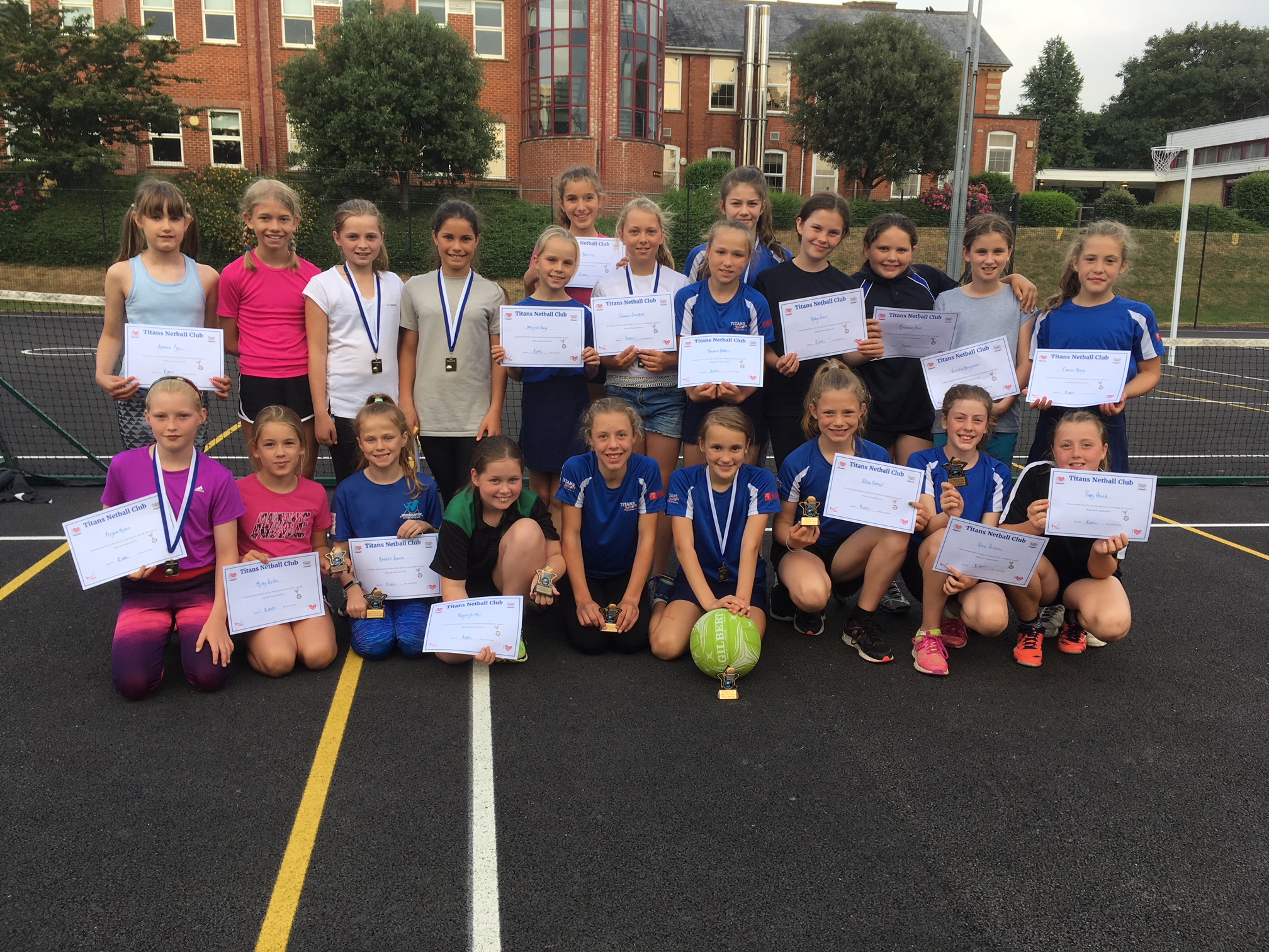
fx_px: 1063
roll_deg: -1.6
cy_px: 476
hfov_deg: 61.7
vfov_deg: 48.2
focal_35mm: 29
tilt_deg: -10.4
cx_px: 634
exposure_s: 1/314
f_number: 2.2
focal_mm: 4.15
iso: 25
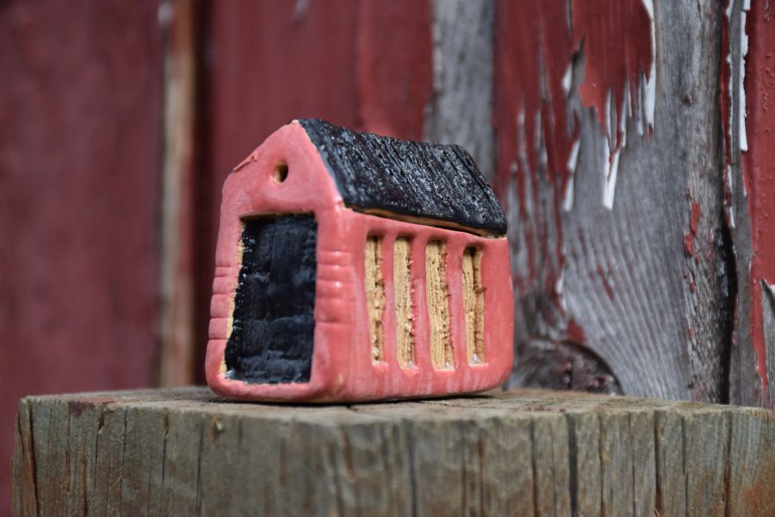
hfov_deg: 11.2
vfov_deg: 7.5
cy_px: 258
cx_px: 388
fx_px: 3939
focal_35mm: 183
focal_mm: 122
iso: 320
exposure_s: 1/250
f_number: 8
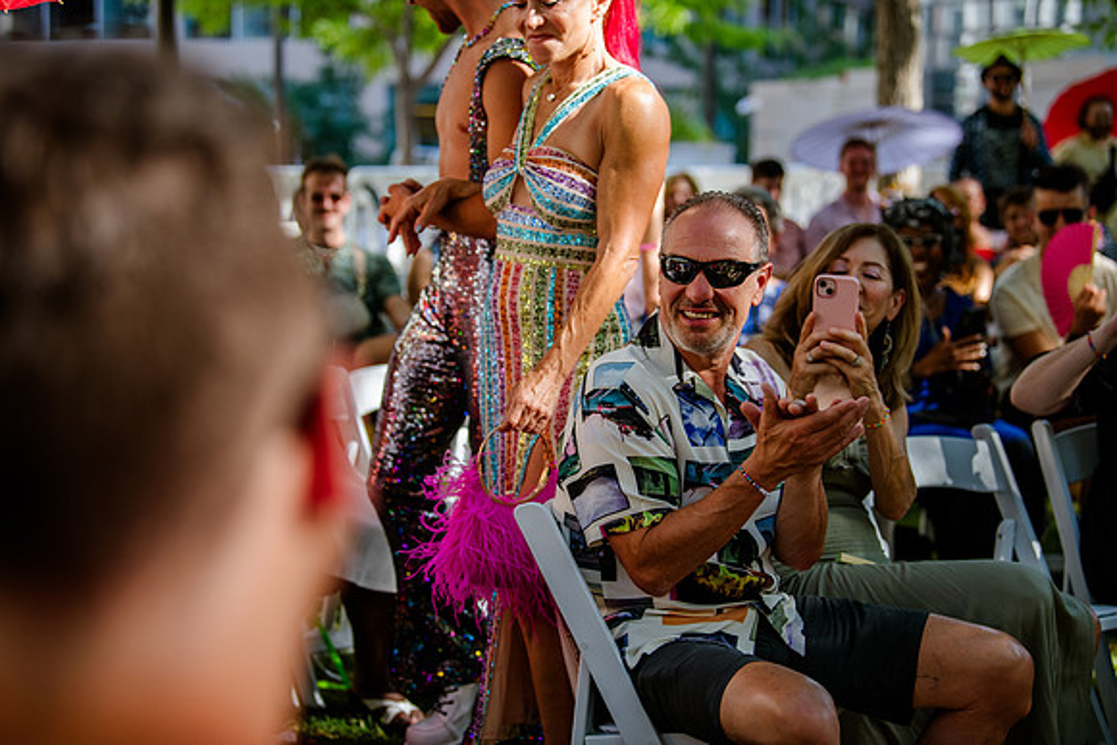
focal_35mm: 72
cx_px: 558
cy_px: 372
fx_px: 2234
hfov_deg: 28.1
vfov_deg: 18.9
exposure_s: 1/1000
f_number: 3.2
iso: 400
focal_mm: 72
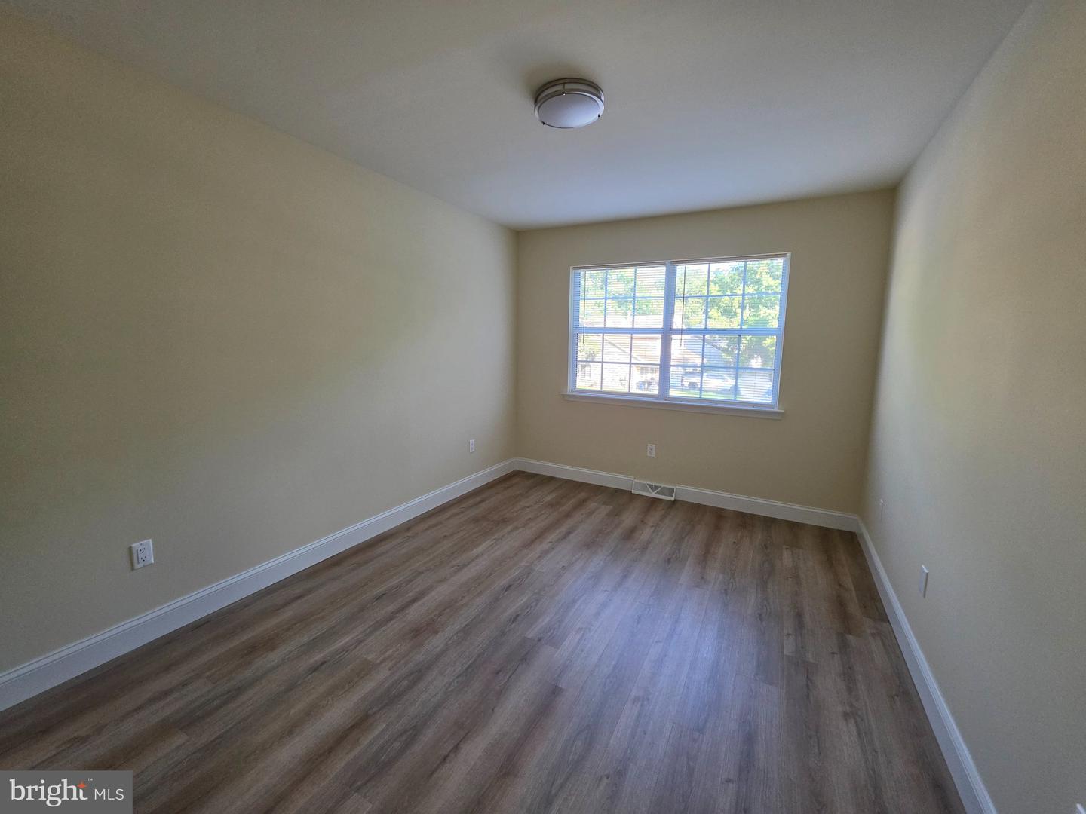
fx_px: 408
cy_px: 407
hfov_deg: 106.2
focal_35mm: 13
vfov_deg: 89.9
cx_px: 543
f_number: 1.9
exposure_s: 1/120
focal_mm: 2.2
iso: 200
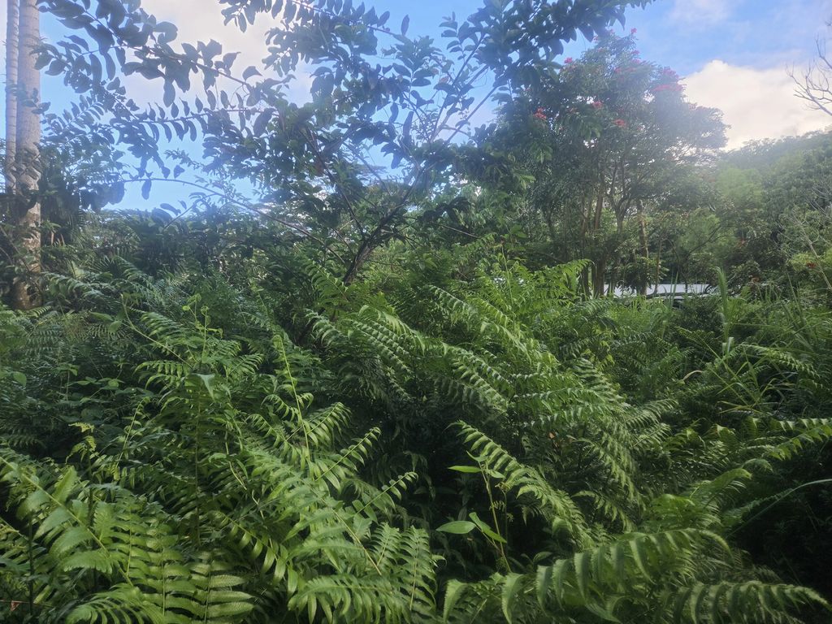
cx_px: 416
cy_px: 312
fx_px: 553
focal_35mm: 23
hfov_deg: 73.9
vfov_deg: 58.9
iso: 80
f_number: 1.8
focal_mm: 5.4
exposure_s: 1/1395
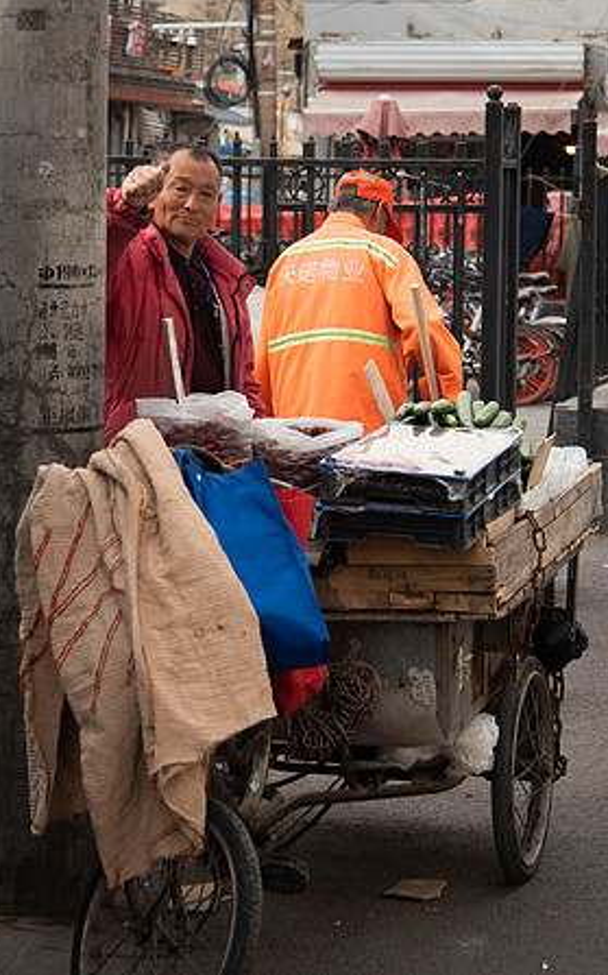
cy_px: 327
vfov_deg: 19.6
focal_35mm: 106
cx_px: 250
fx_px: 2813
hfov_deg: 12.3
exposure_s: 1/1600
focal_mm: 52
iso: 500
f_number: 4
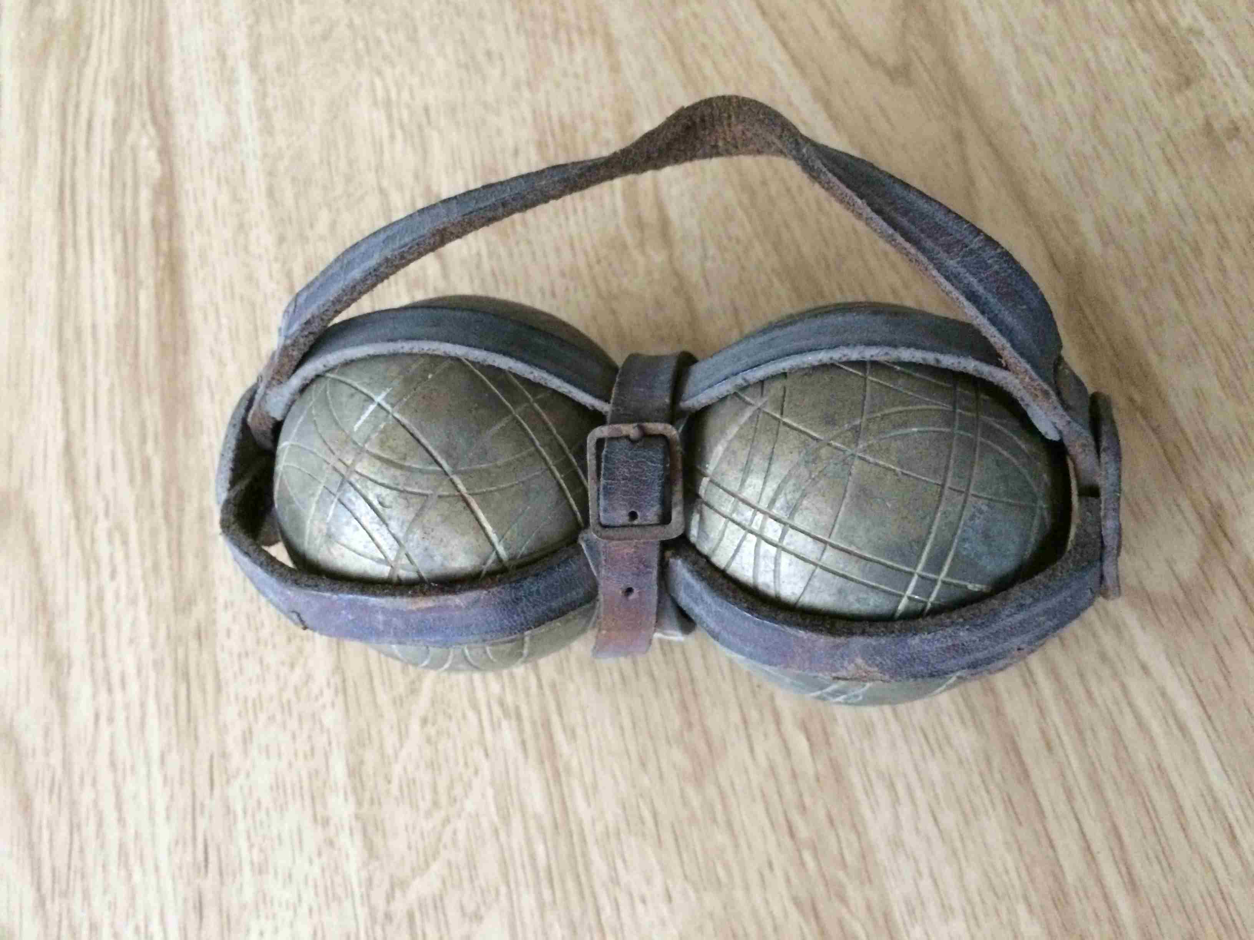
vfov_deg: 48.2
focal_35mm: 29
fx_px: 1051
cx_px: 627
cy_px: 470
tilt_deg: -65.8
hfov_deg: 61.7
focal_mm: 4.15
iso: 500
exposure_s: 1/17
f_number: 2.2
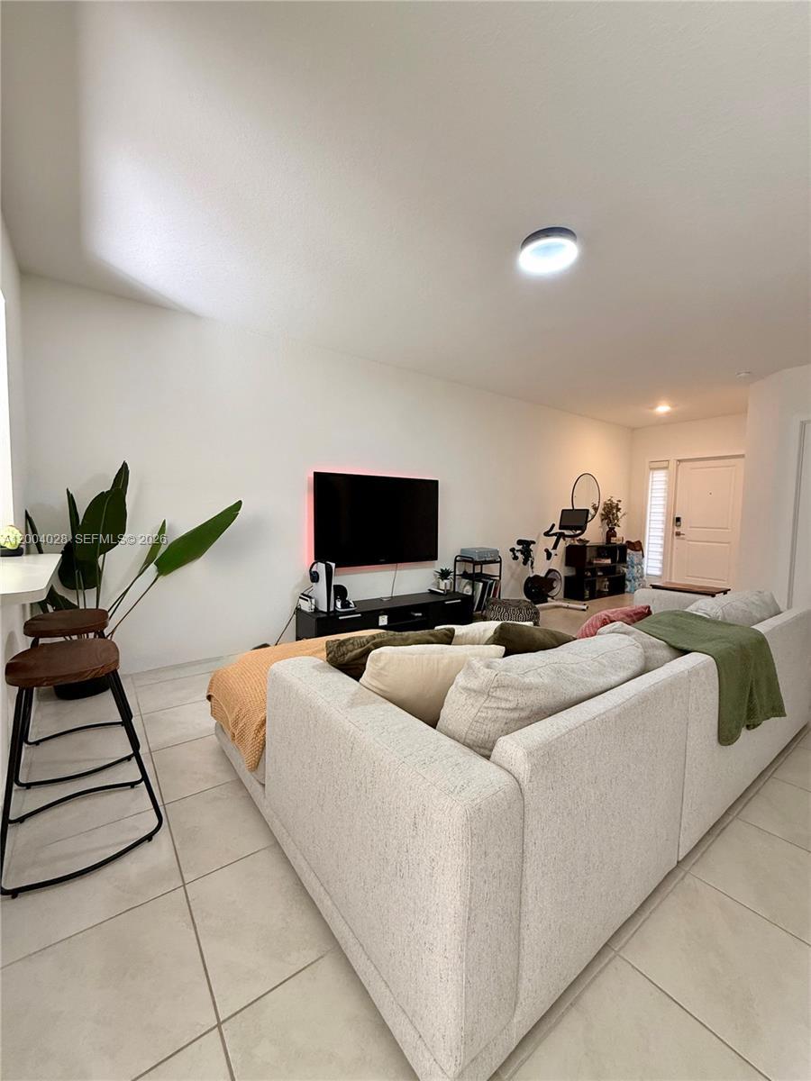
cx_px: 406
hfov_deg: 85.7
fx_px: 437
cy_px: 540
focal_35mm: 14
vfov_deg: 102.1
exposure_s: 1/120
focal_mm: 2.22
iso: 320
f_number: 2.2
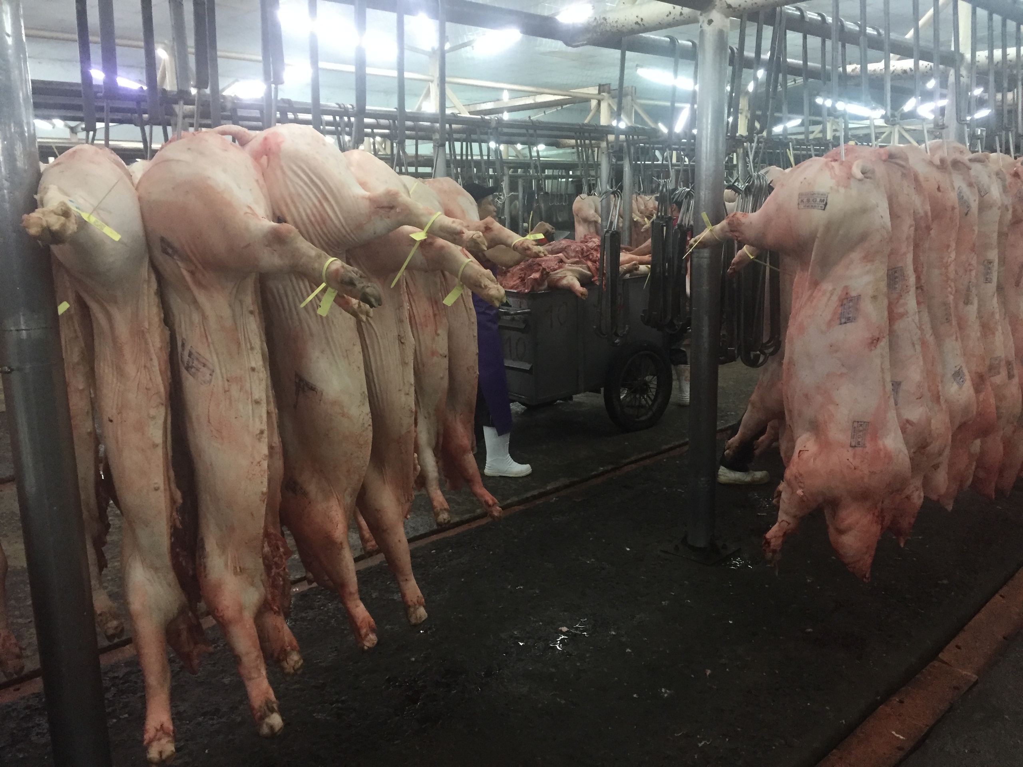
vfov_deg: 48.2
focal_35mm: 29
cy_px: 384
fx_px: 857
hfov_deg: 61.7
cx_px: 512
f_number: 2.2
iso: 250
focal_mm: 4.15
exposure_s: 1/33
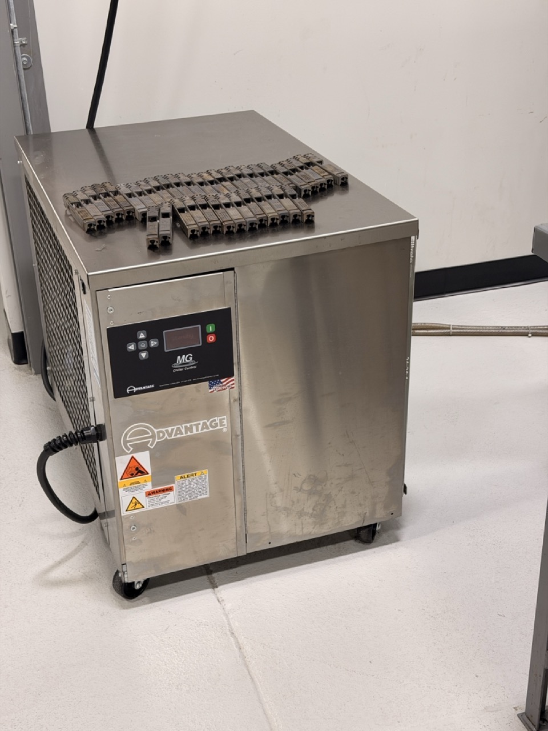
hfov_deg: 30.3
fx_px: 1013
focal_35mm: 48
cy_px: 366
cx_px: 274
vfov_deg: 39.7
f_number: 1.78
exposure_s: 1/120
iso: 80
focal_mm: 6.76
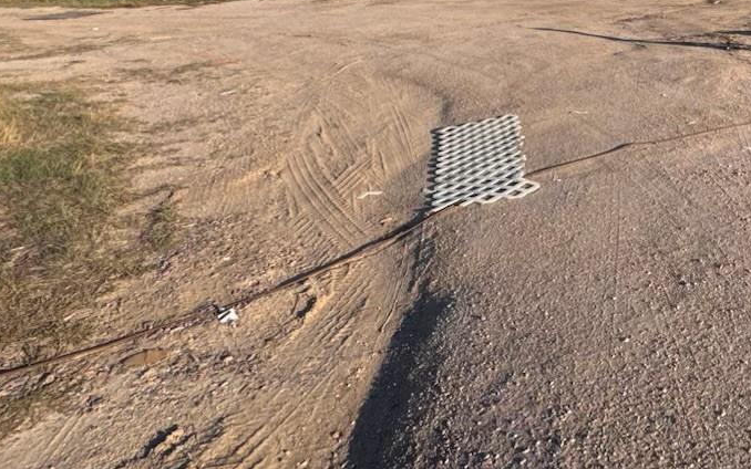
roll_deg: -0.5
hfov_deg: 48.3
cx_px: 702
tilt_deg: -6.0
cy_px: -34
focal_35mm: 35
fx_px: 716
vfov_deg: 32.4
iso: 50
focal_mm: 2.22
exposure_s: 1/1020
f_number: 2.2
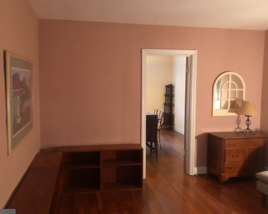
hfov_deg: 55.7
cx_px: 134
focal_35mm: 32
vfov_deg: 45.8
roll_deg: -0.4
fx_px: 254
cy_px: 104
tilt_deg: -5.7
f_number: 1.8
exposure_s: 1/4
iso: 100
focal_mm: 4
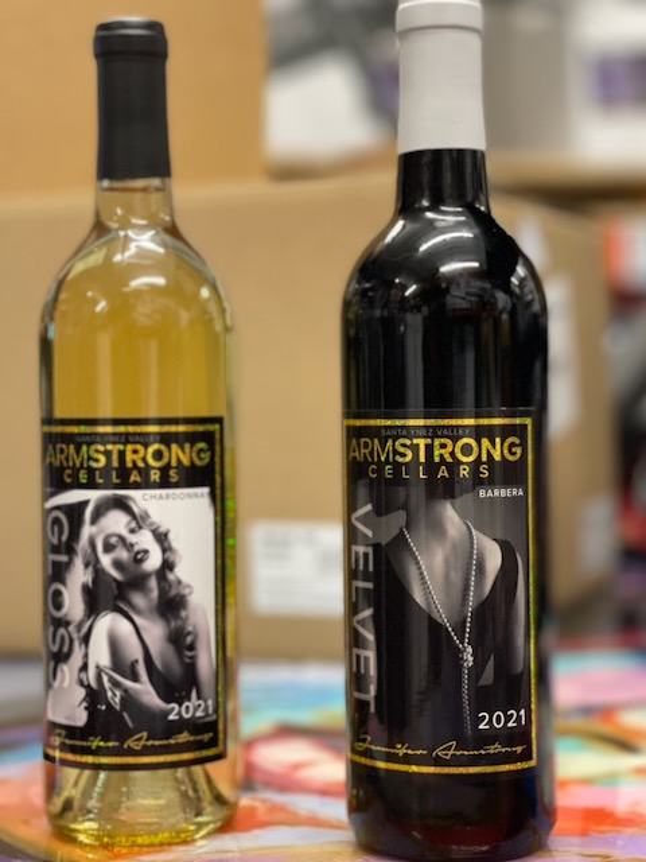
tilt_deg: -1.5
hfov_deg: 22.9
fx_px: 1592
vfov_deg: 30.3
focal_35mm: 64
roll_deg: -1.9
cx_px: 323
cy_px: 431
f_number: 2.2
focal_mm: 7.5
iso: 400
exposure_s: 1/40
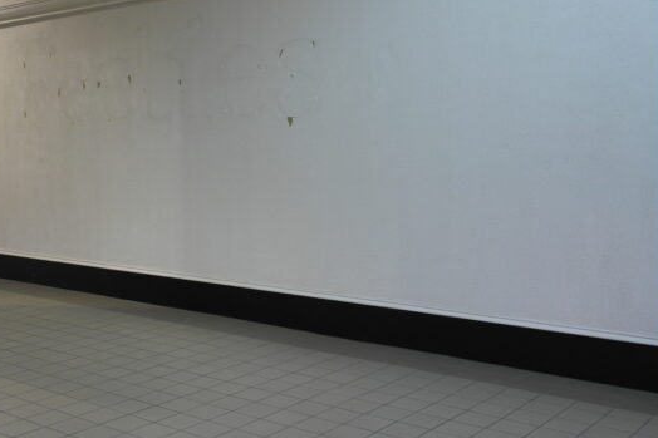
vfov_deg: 30.3
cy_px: 158
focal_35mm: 44
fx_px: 804
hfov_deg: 44.2
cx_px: 247
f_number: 3.5
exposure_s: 1/80
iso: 400
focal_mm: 20
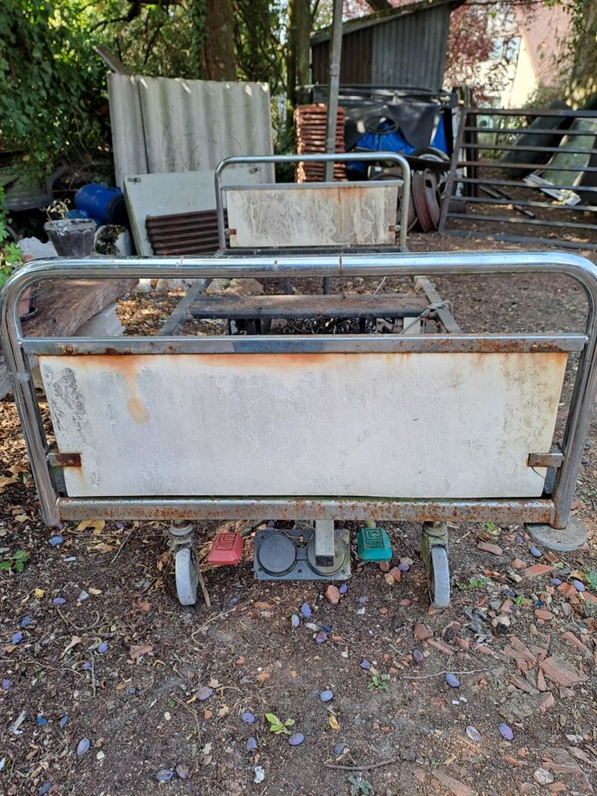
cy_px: 398
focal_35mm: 25
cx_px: 298
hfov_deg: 54.9
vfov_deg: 69.4
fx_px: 575
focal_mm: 4.65
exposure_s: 1/150
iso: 32
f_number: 1.8
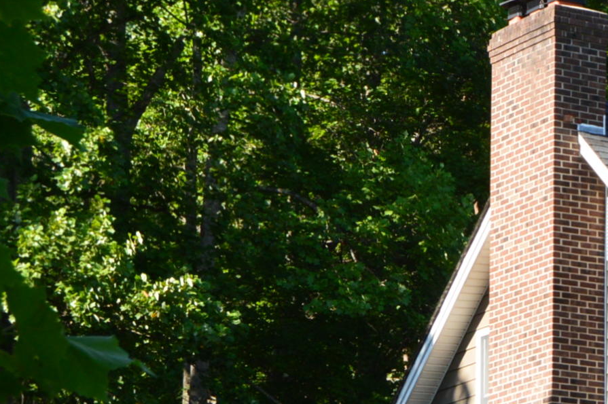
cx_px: 926
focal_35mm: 191
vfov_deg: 7.1
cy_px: 549
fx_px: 3223
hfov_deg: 10.4
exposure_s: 1/200
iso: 400
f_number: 10
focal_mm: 38
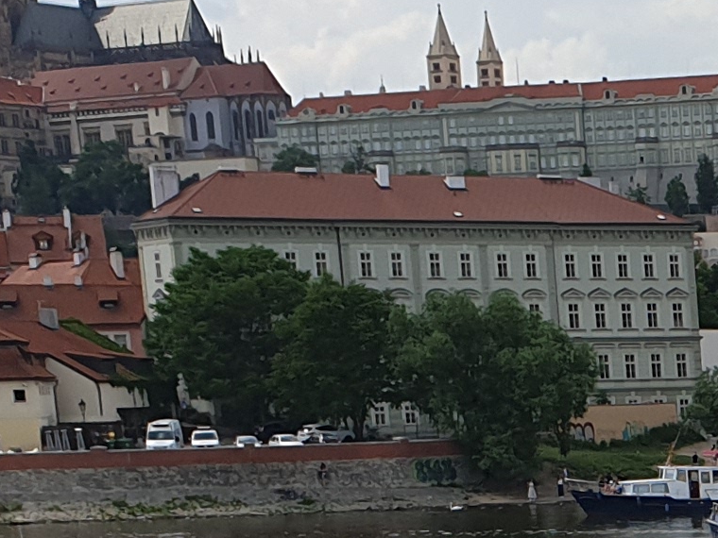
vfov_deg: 10.0
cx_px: 1269
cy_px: 1051
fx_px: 2862
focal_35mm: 138
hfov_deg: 13.0
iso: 50
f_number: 2.4
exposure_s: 1/1624
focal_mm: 4.3
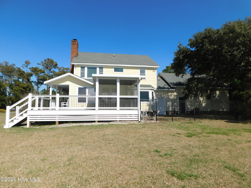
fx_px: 167
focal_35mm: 23
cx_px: 126
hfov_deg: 73.9
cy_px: 94
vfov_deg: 58.9
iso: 125
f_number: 6
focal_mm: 4
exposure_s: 1/640
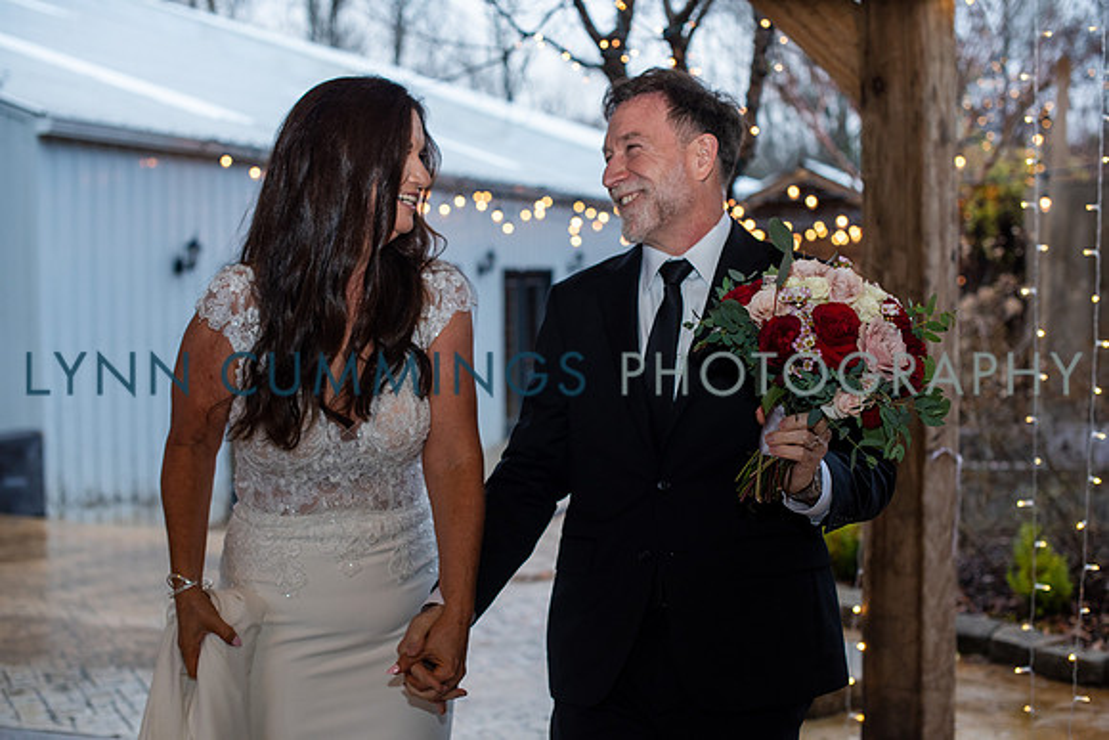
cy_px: 370
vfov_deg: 27.0
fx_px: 1541
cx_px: 554
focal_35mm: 50
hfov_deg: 39.6
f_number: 3.5
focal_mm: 50
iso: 640
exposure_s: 1/200
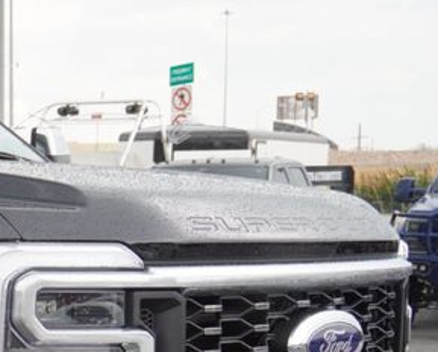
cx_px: -244
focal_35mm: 105
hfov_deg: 16.5
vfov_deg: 14.3
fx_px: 1359
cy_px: 411
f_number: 4
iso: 100
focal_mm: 21
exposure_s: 1/160
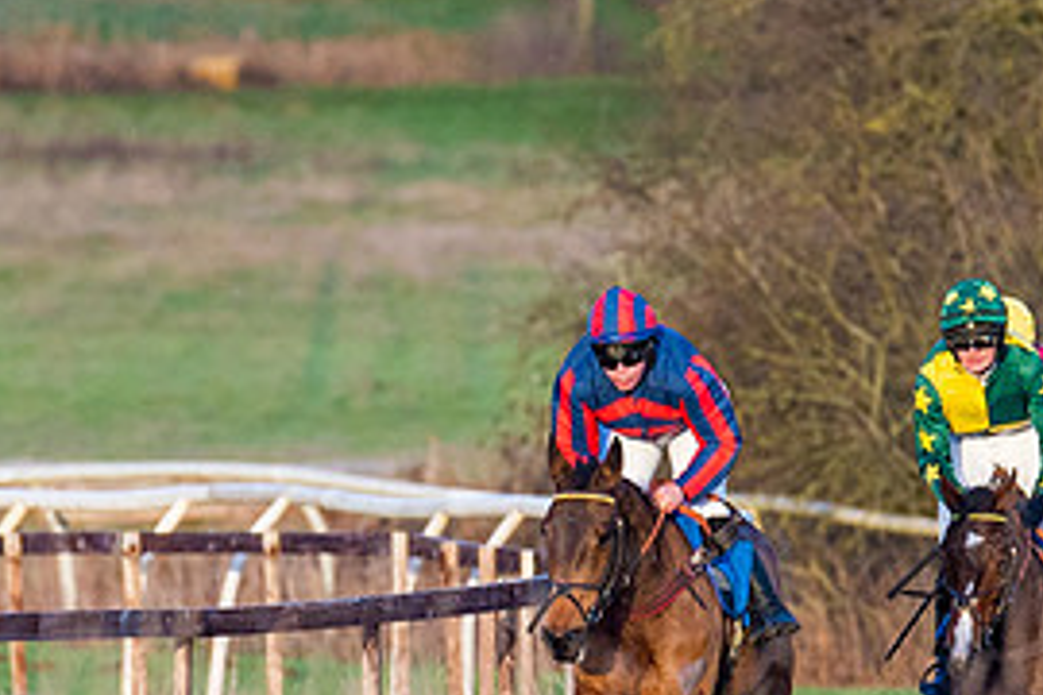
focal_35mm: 1164
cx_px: 699
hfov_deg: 1.8
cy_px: 552
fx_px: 33721
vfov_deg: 1.2
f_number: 4
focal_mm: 300
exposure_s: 1/1250
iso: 800
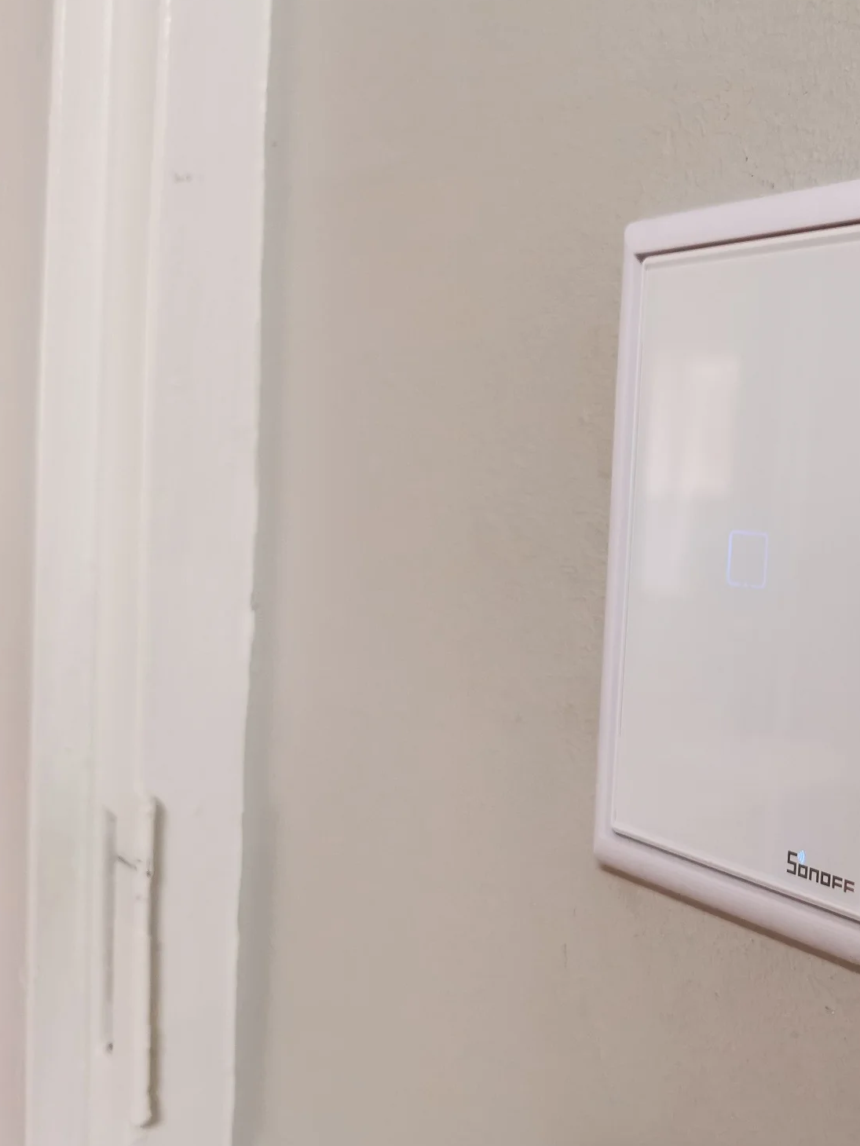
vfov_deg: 50.1
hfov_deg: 36.4
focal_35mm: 37
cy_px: 577
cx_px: 765
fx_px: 1225
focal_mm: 5.56
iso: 200
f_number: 1.6
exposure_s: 1/50
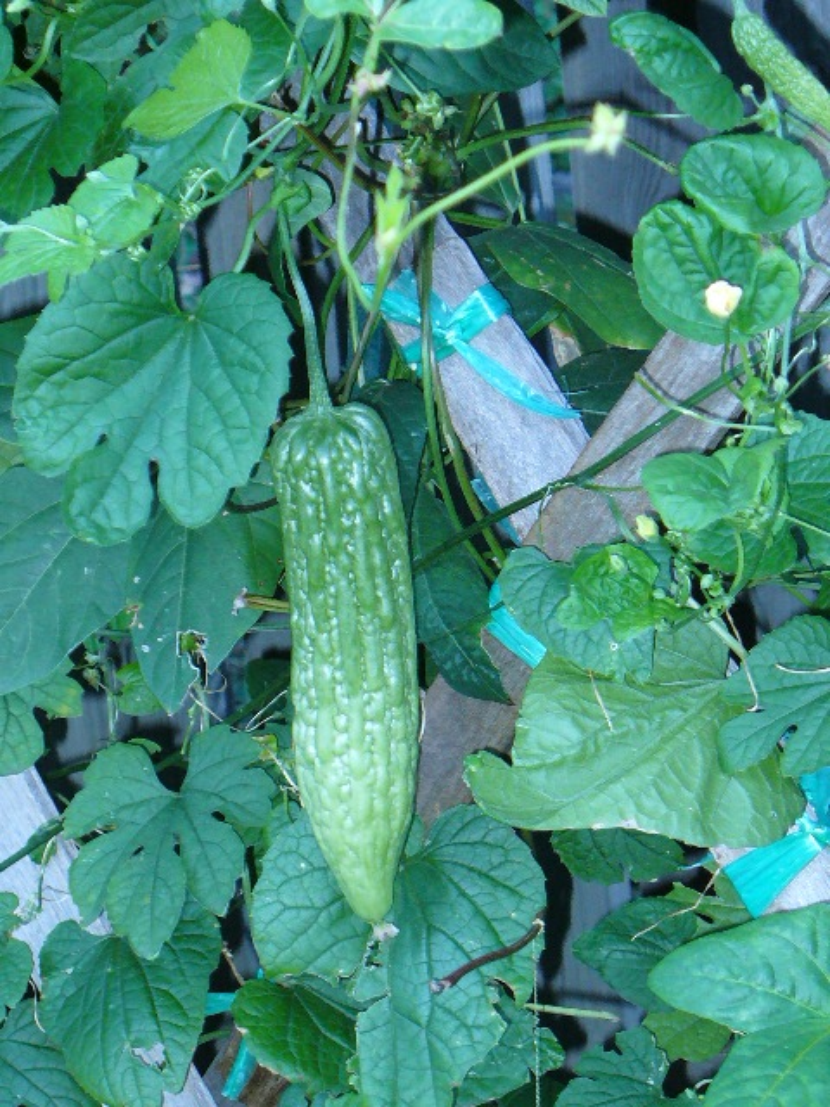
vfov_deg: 13.0
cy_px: 554
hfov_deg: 9.8
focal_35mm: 152
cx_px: 415
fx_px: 4859
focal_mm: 18.3
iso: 200
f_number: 3.6
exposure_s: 1/30
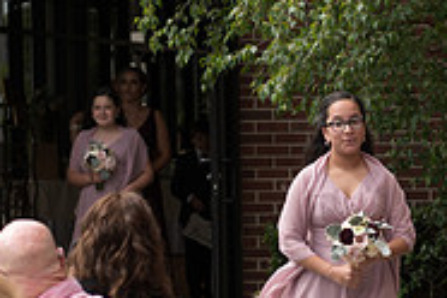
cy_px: 345
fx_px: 2707
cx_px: 363
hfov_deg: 9.4
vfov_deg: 6.3
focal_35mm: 218
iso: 64
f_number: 2.8
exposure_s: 1/640
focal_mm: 70
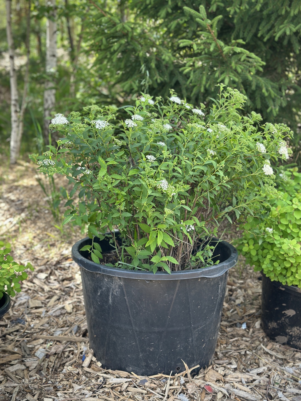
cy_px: 200
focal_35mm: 48
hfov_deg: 30.2
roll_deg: -0.5
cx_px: 150
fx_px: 557
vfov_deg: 39.7
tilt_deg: -16.6
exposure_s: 1/571
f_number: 1.78
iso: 80
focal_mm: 6.86
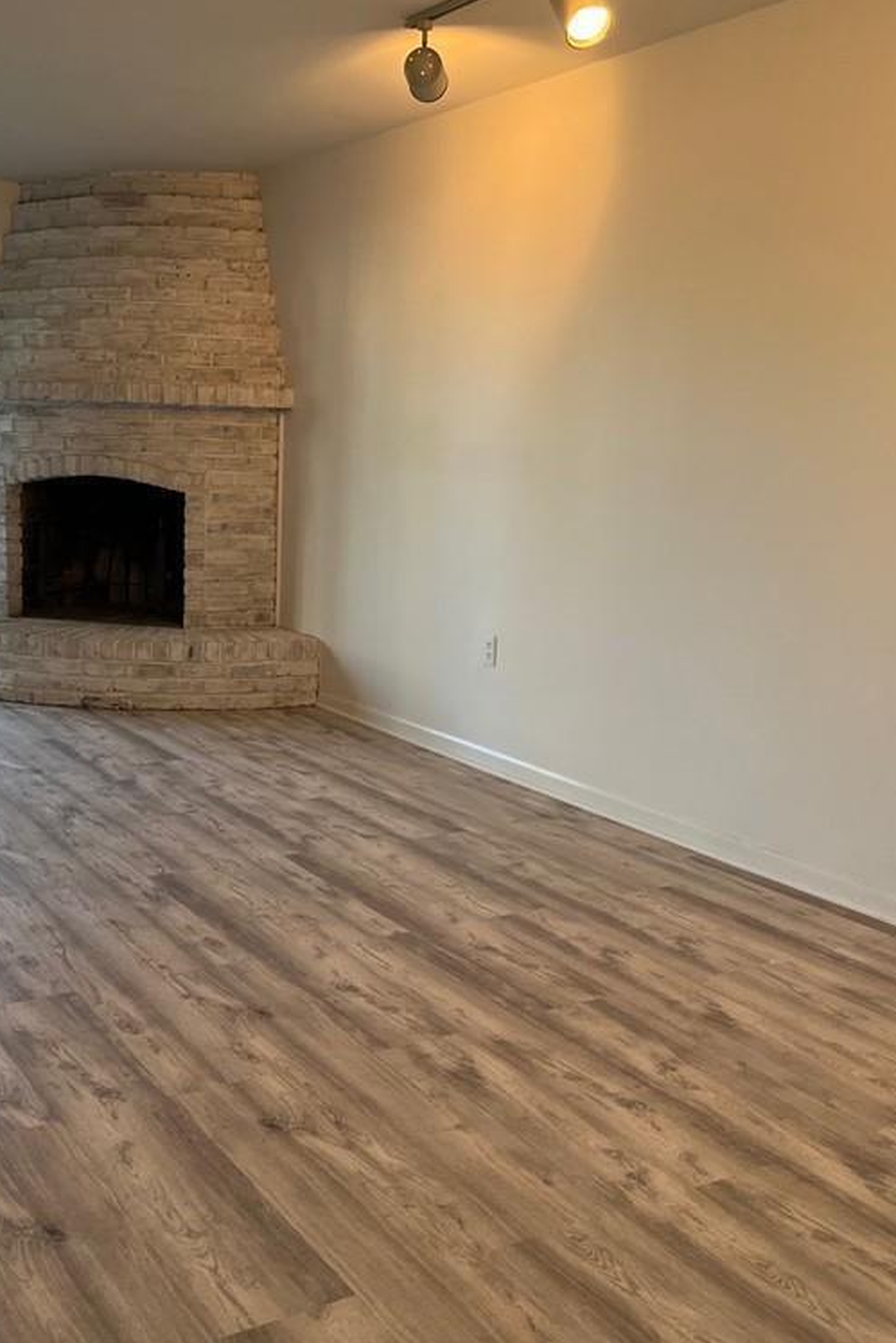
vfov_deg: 51.9
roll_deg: -1.6
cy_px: 657
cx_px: 291
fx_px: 1381
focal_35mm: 37
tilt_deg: -9.1
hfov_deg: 35.6
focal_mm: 5.1
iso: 100
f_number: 1.6
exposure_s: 1/120
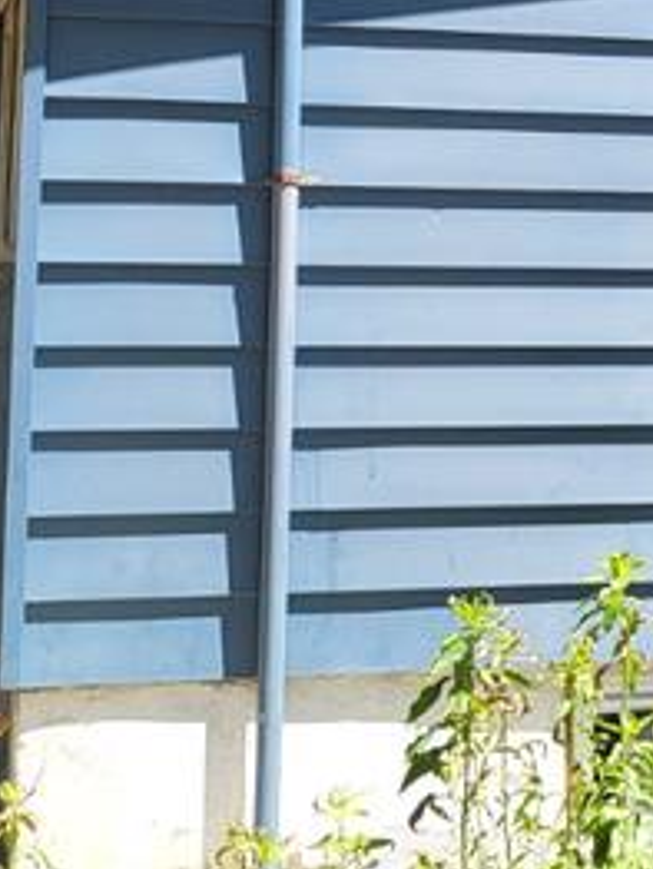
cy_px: 116
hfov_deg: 13.0
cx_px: 1018
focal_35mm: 107
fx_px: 2687
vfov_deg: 18.1
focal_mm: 5.4
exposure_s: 1/1041
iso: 40
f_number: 1.8
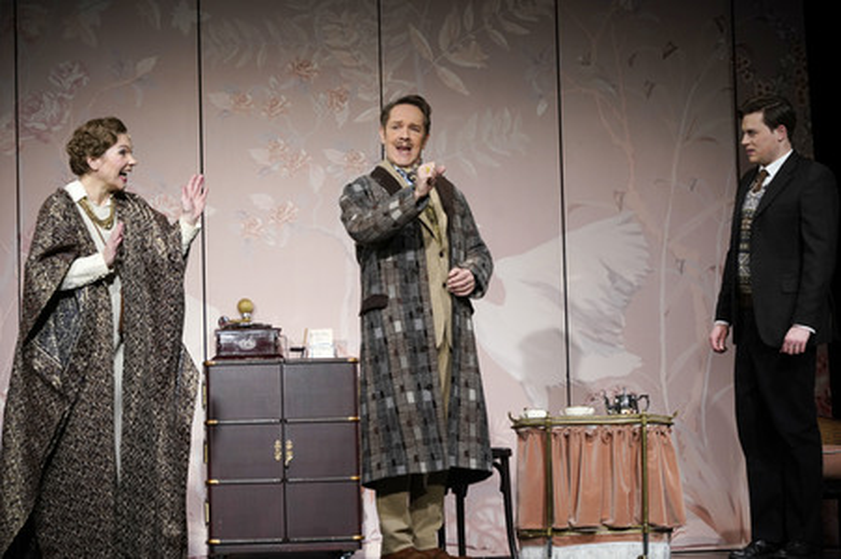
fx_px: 2311
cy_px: 280
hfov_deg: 20.6
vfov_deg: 13.8
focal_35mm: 99
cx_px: 420
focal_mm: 99
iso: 1600
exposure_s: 1/640
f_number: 5.6
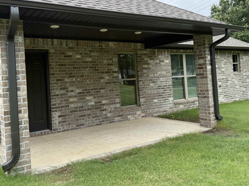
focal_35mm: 33
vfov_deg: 42.8
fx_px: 237
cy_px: 76
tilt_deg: +2.3
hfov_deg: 55.2
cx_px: 111
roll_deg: +3.3
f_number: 1.78
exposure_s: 1/1855
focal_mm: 6.76
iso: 100
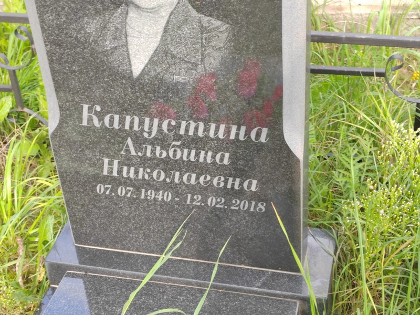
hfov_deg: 30.7
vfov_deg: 23.3
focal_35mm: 63
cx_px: 210
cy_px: 158
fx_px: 764
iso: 125
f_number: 1.9
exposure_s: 1/100
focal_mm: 5.52
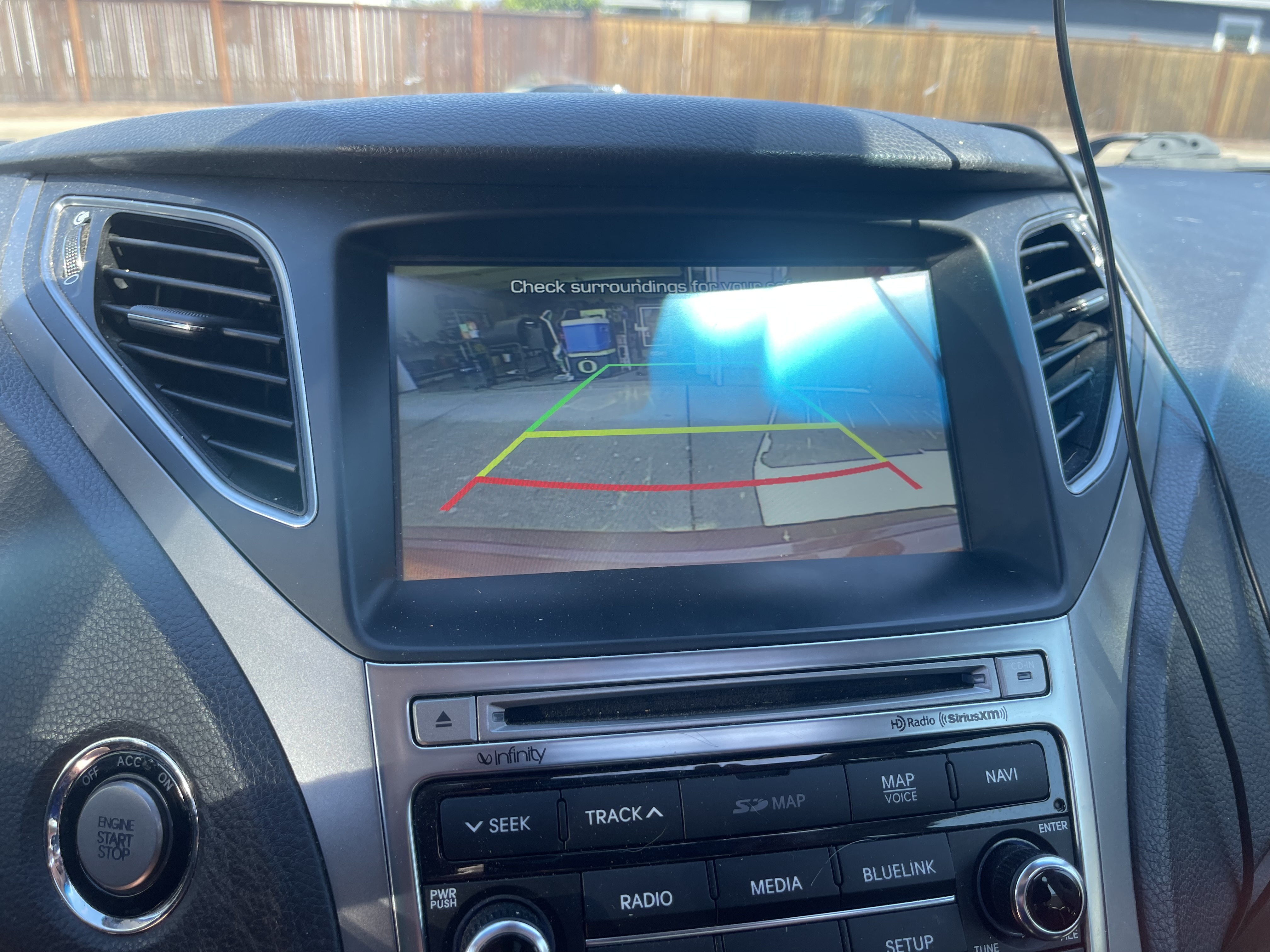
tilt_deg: -24.5
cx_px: 635
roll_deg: -2.4
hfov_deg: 69.4
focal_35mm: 25
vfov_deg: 54.9
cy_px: 476
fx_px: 917
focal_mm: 5.1
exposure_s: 1/247
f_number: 1.6
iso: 32
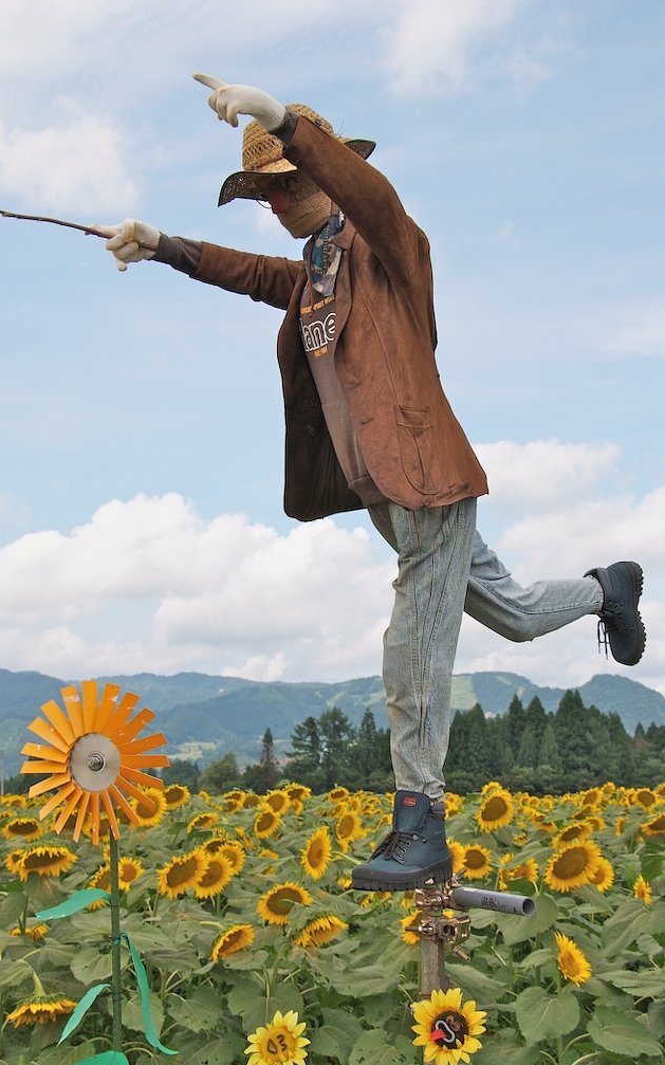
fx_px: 1596
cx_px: 310
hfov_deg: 23.5
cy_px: 539
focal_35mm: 55
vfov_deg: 36.9
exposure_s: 1/125
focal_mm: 35
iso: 100
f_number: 10
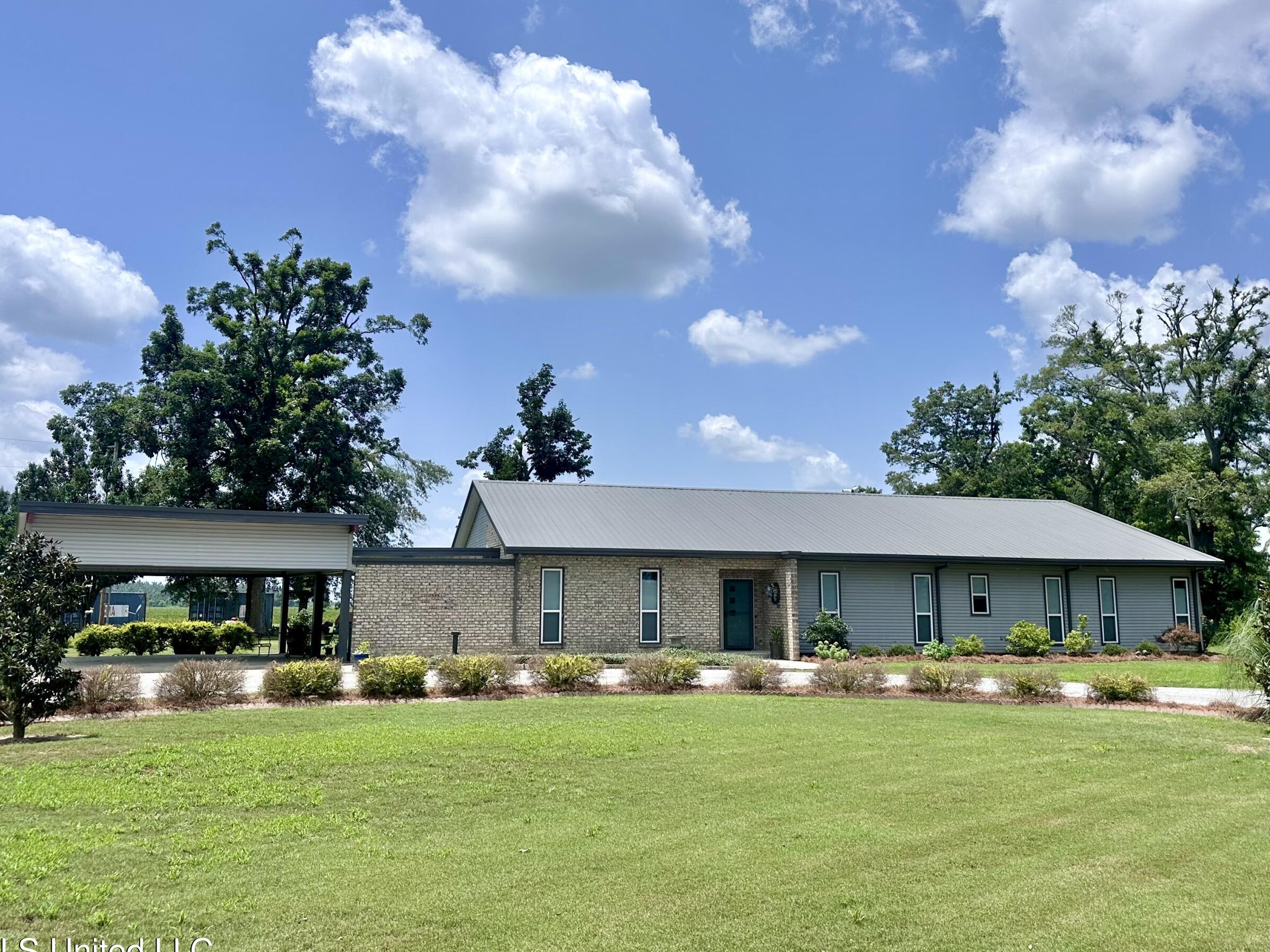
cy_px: 410
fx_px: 1101
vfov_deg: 46.7
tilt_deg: +8.8
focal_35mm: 30
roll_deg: -0.3
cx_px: 655
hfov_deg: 60.0
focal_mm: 6.86
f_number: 1.78
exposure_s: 1/8197
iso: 80
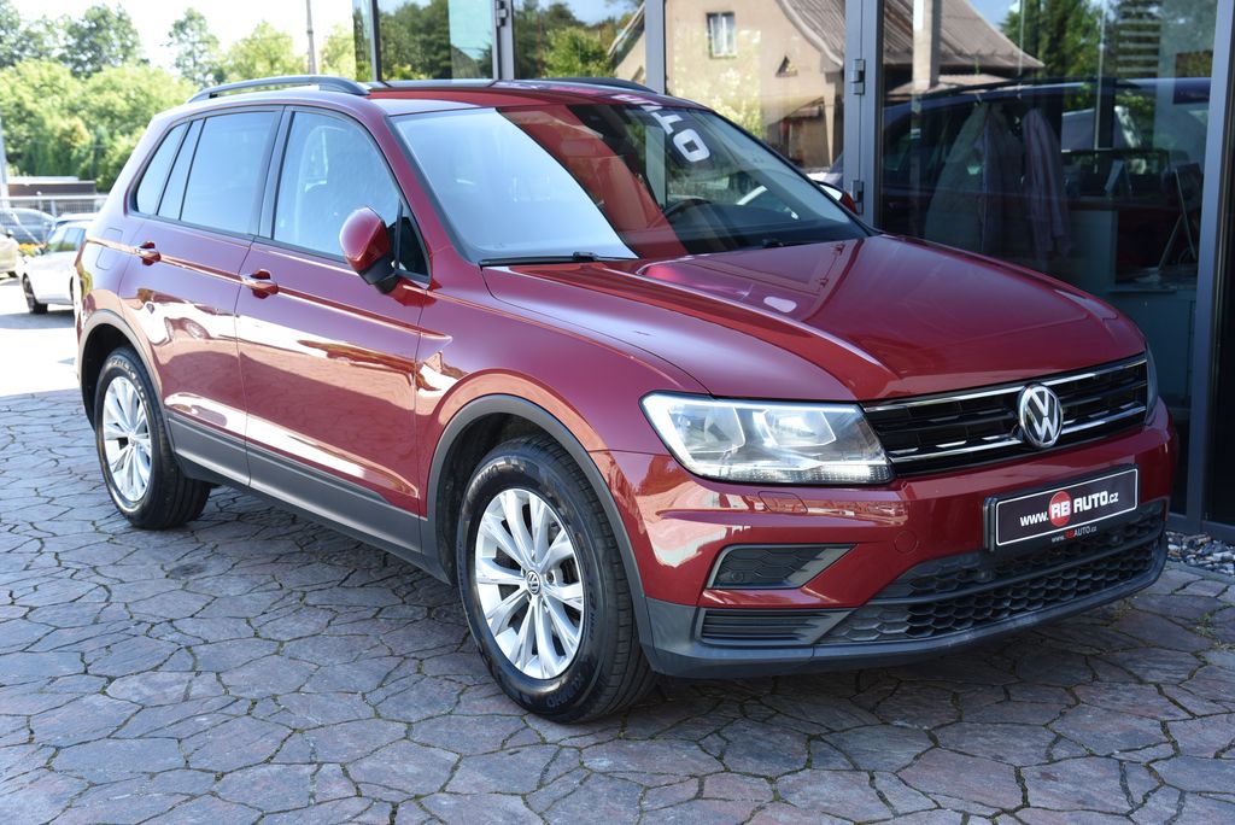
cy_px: 412
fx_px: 1579
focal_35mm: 46
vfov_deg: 29.3
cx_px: 618
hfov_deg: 42.7
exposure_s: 1/125
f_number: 5.6
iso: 500
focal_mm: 46
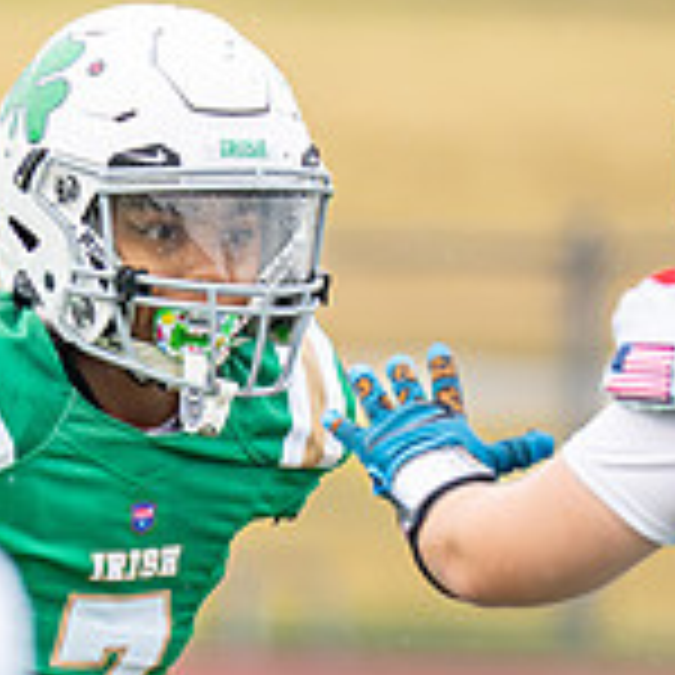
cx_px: 309
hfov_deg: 1.4
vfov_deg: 1.4
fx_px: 28437
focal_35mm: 1289
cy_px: 813
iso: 400
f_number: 2.8
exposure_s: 1/1000
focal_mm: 200
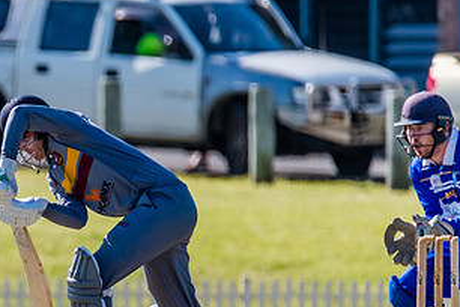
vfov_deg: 1.0
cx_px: 0
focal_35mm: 1326
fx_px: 16942
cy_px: 172
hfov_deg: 1.6
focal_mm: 600
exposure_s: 1/2000
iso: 640
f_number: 6.3
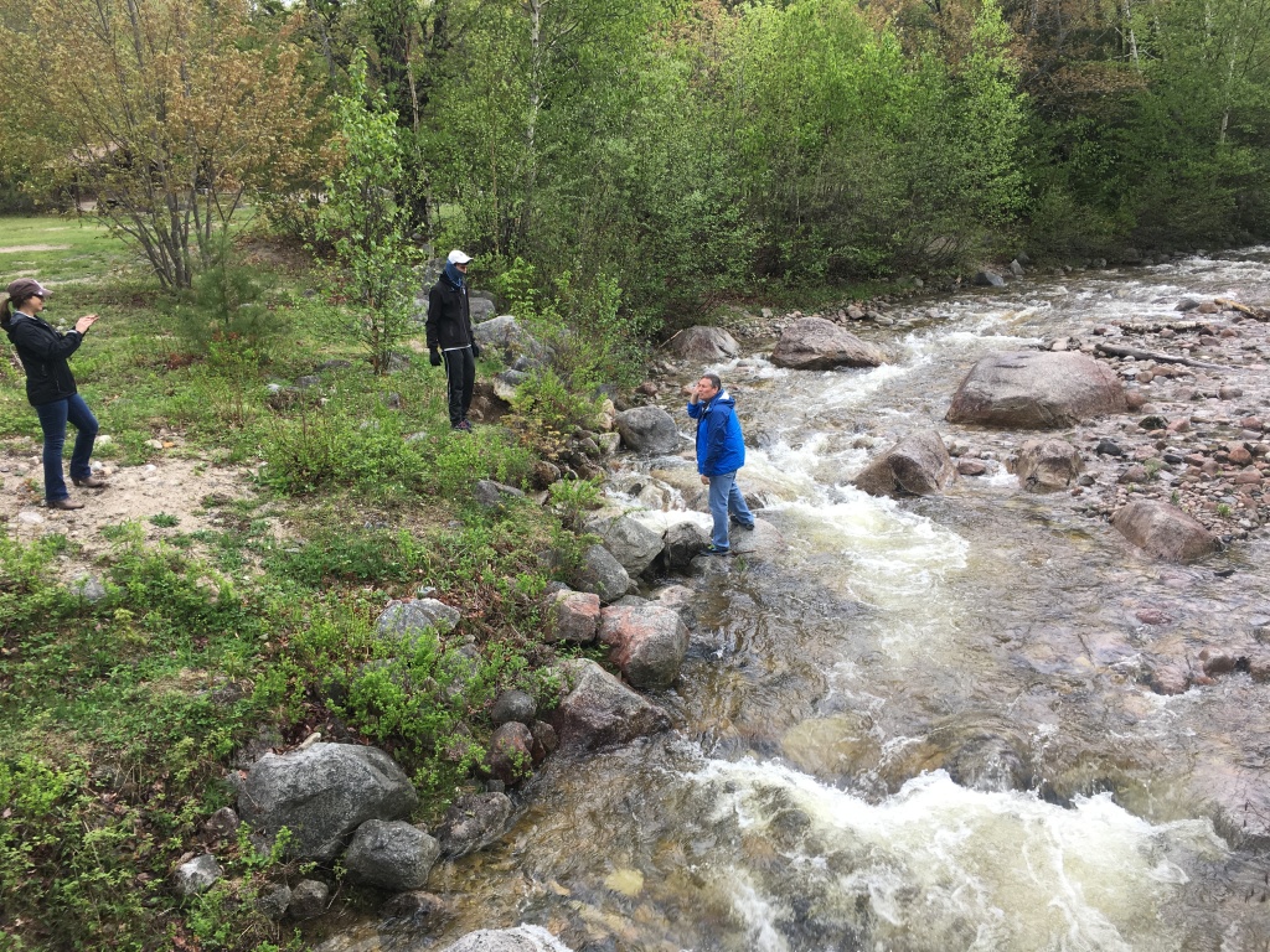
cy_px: 476
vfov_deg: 48.2
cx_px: 635
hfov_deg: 61.7
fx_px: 1064
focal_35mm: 29
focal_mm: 4.15
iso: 25
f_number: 2.2
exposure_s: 1/120
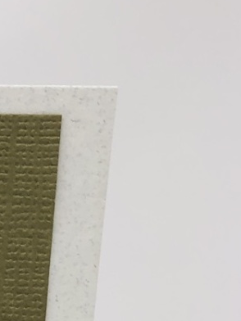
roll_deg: -0.6
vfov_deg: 13.0
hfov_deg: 9.7
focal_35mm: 137
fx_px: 1272
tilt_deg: -17.2
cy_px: 578
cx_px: -320
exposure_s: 1/122
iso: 20
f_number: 1.8
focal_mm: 3.99
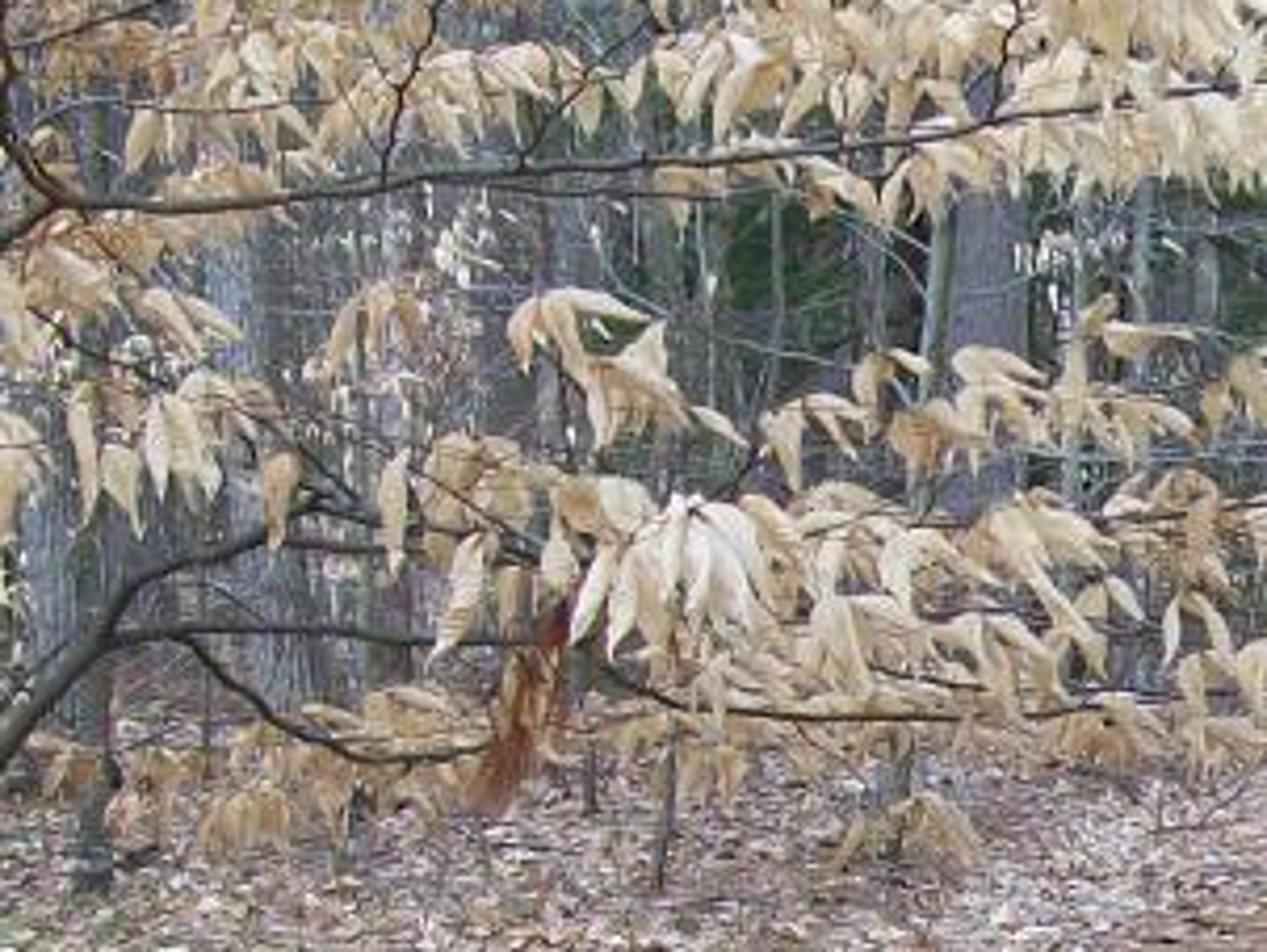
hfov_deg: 15.7
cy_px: 1116
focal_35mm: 122
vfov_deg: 11.9
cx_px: 1405
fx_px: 4469
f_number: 2.7
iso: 80
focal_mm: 6
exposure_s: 1/115
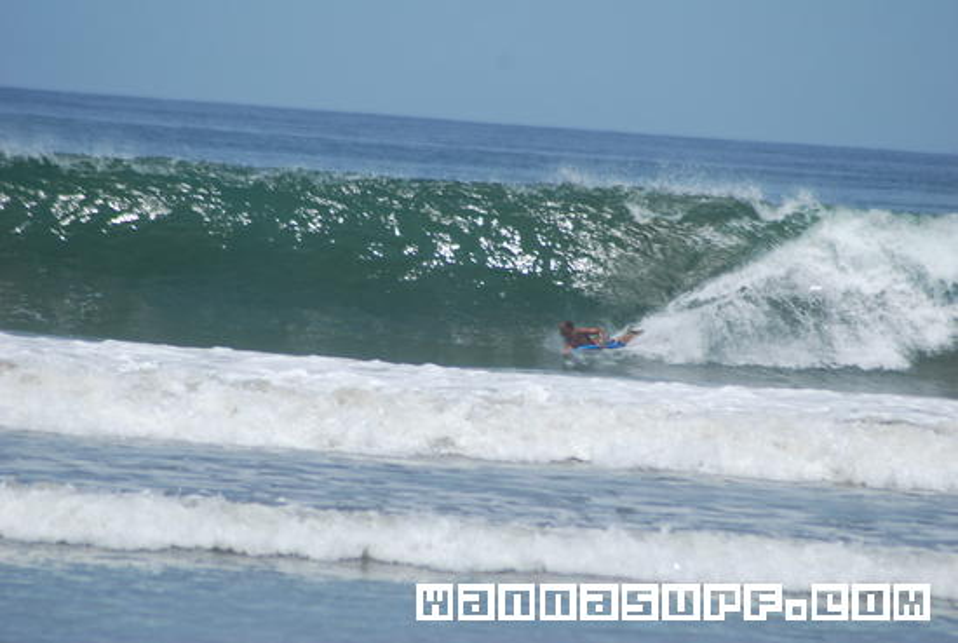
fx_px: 11998
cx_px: 479
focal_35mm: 450
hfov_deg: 4.6
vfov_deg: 3.1
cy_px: 322
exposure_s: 1/640
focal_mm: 300
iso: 100
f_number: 5.6
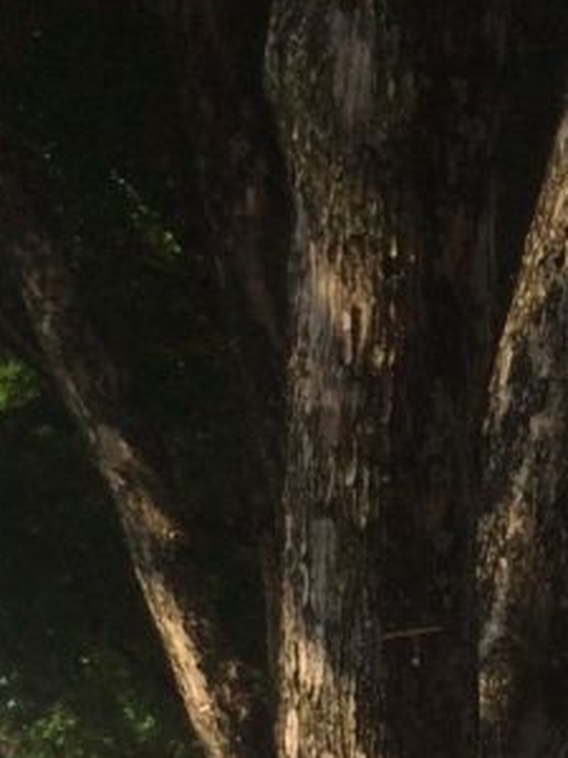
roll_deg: -1.6
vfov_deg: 12.7
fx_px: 2822
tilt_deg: -8.6
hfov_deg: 10.3
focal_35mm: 129
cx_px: 1245
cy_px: 1656
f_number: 2.2
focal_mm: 4.15
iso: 32
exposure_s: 1/1109
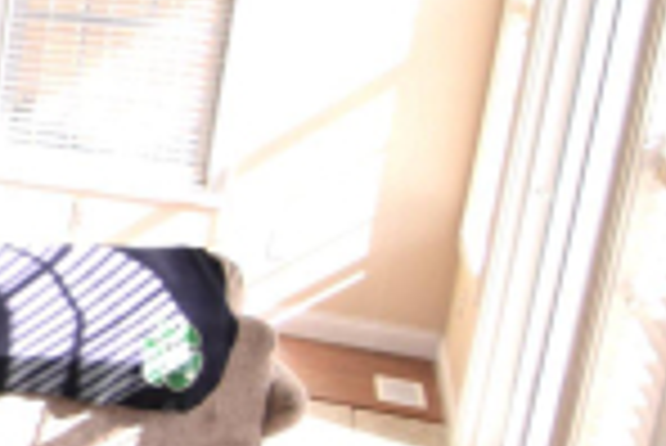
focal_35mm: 84
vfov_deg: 16.3
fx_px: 1547
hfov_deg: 15.1
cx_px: -909
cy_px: 131
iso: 220
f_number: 5.6
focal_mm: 11
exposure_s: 1/125
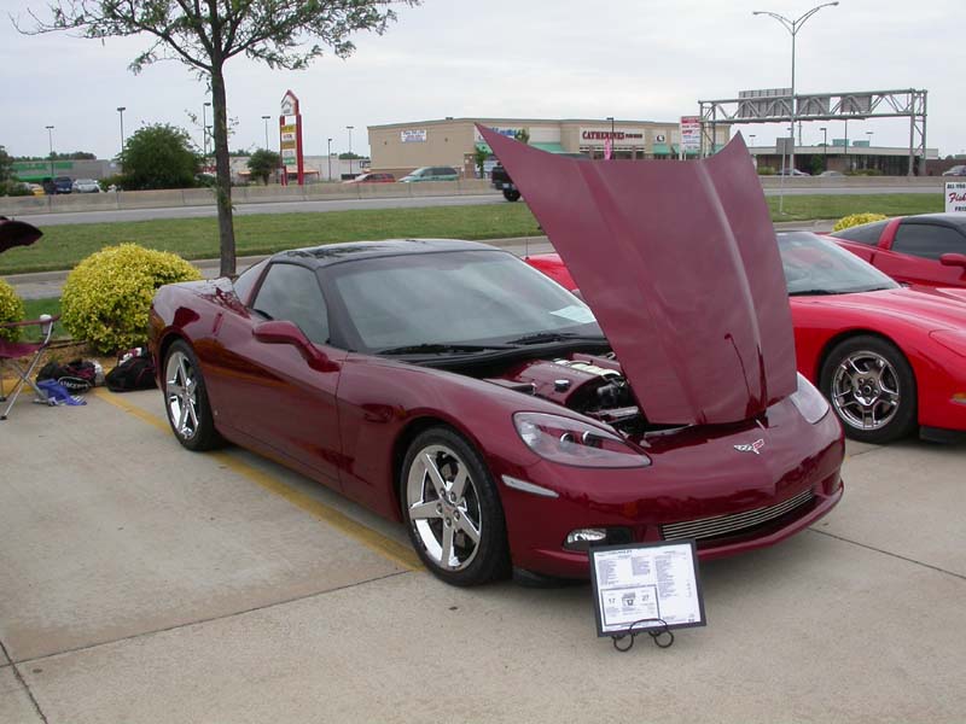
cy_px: 362
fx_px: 1060
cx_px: 483
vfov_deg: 37.7
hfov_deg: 49.0
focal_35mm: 38
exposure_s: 1/263
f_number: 6
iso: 100
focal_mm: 7.85
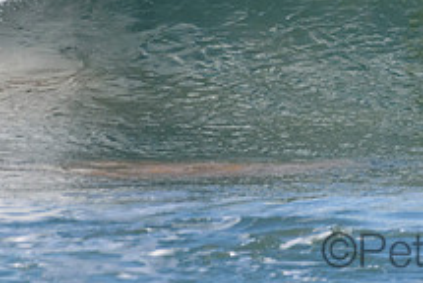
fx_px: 23767
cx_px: 474
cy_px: -76
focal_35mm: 2020
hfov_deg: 1.0
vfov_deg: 0.7
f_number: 5.6
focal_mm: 500
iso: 640
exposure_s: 1/4000
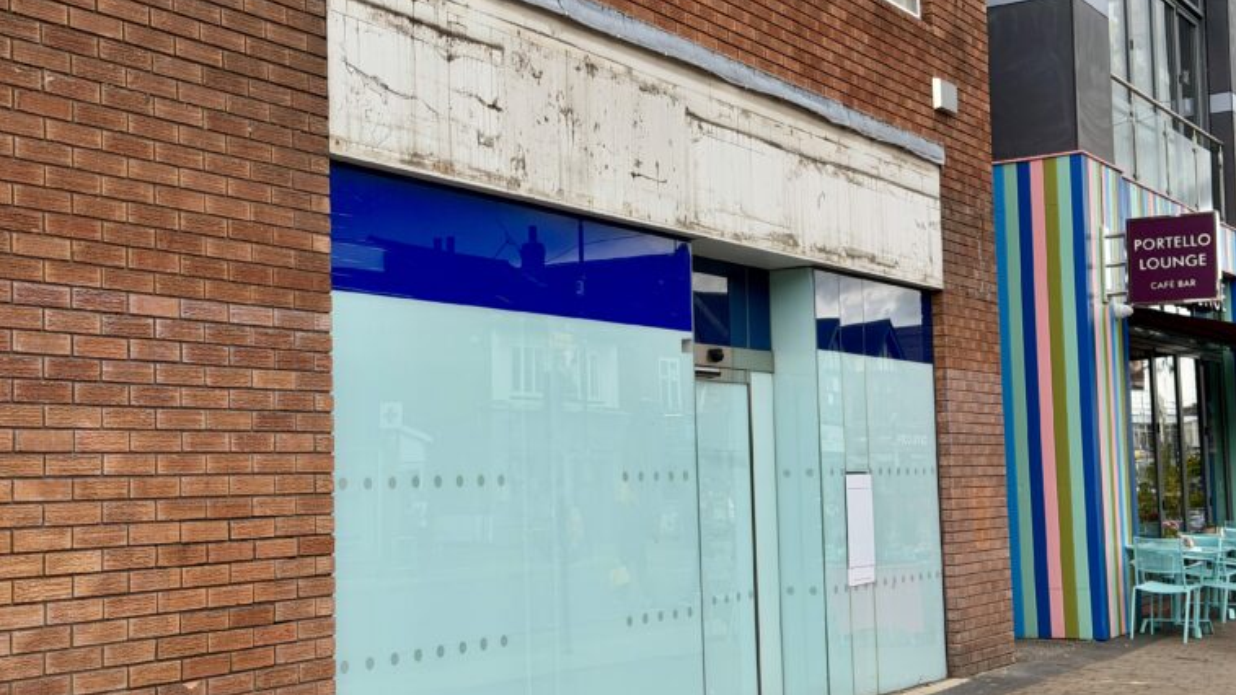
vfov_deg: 22.6
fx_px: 1737
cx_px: 613
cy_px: 361
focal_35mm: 53
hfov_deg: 39.2
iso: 64
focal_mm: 6.76
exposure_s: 1/1608
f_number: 1.78
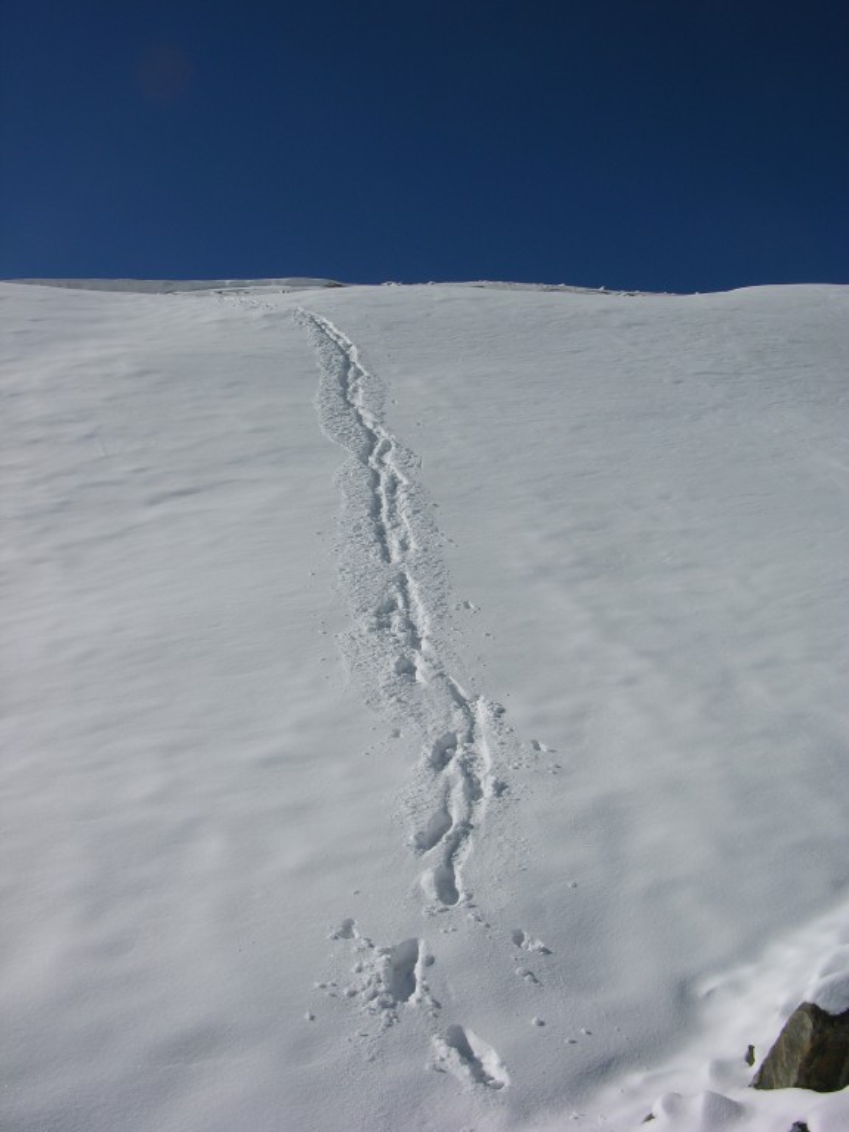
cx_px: 424
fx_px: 1145
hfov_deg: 40.7
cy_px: 566
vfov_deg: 52.6
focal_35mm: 35
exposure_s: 1/520
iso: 50
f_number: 8
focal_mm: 8.9
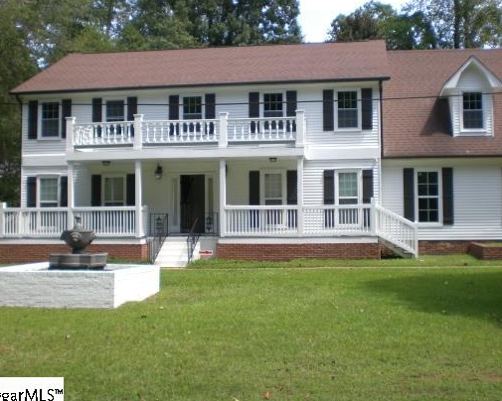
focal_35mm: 47
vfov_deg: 32.0
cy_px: 169
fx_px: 698
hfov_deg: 39.4
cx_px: 290
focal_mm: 6.3
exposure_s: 1/320
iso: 50
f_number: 3.1
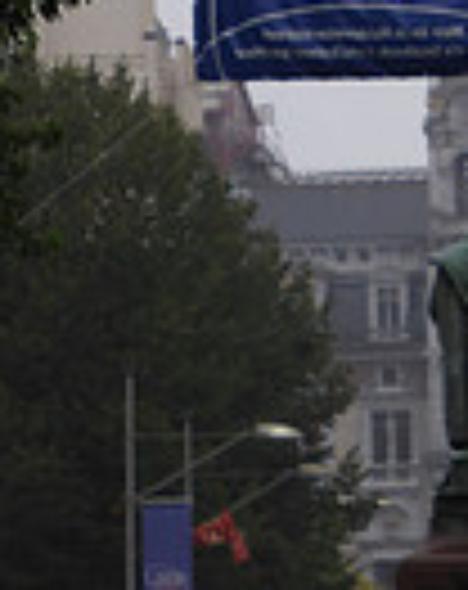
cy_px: 126
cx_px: 596
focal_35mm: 592
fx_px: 10298
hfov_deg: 2.6
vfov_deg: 3.3
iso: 125
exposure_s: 1/80
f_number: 5.4
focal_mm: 31.3
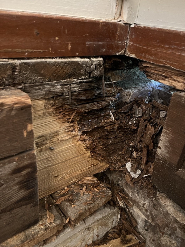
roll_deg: -5.6
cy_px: 124
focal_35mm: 26
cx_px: 92
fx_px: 185
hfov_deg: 53.1
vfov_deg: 67.3
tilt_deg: -29.7
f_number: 1.6
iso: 800
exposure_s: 1/30
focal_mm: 5.1
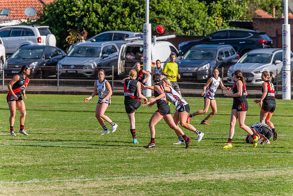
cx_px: 152
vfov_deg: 3.0
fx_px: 3730
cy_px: 107
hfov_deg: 4.5
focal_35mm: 458
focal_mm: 420
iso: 800
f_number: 10
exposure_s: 1/1250
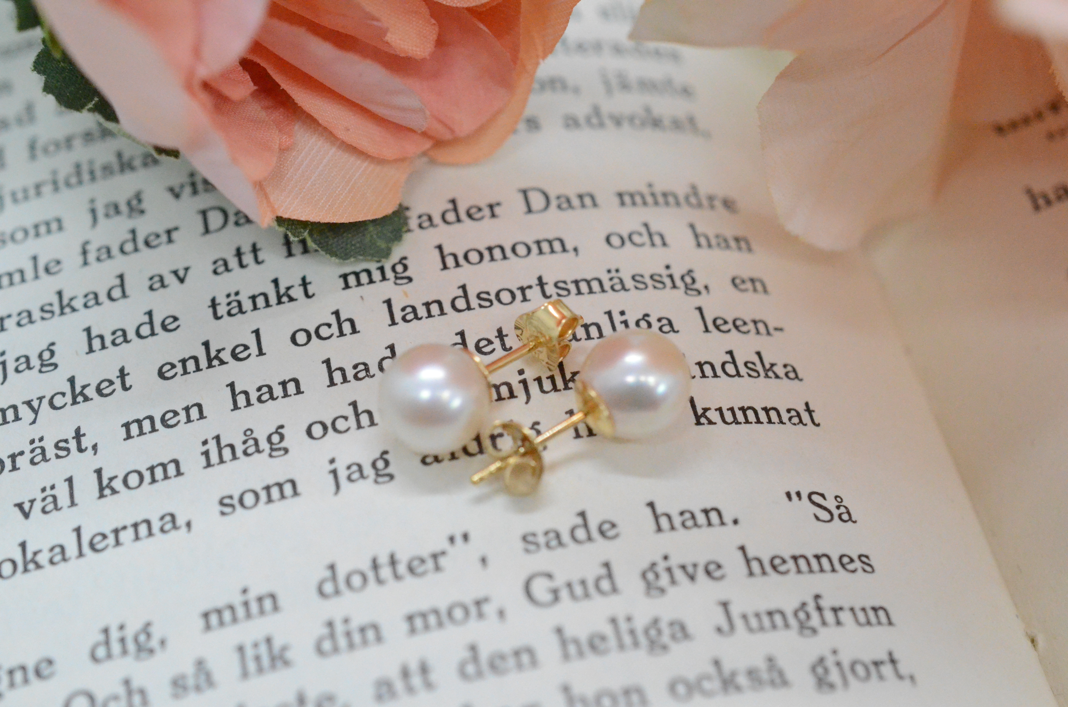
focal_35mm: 60
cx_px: 534
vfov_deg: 22.5
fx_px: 1776
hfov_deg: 33.5
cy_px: 354
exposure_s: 1/2500
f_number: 6.3
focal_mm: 40
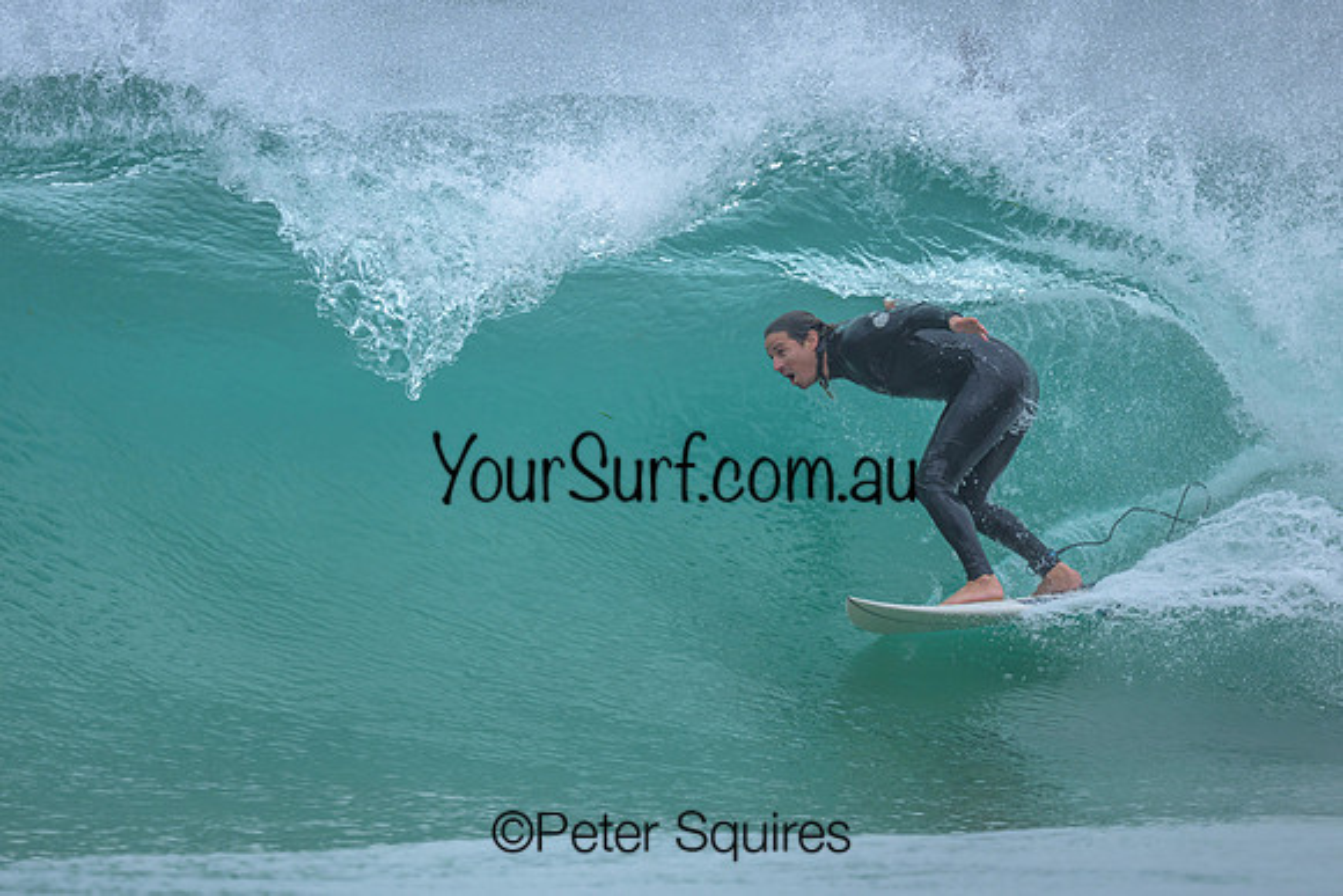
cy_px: 433
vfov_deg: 1.5
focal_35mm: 908
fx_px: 33871
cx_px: 581
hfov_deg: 2.3
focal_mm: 800
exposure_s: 1/2000
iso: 640
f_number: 6.3
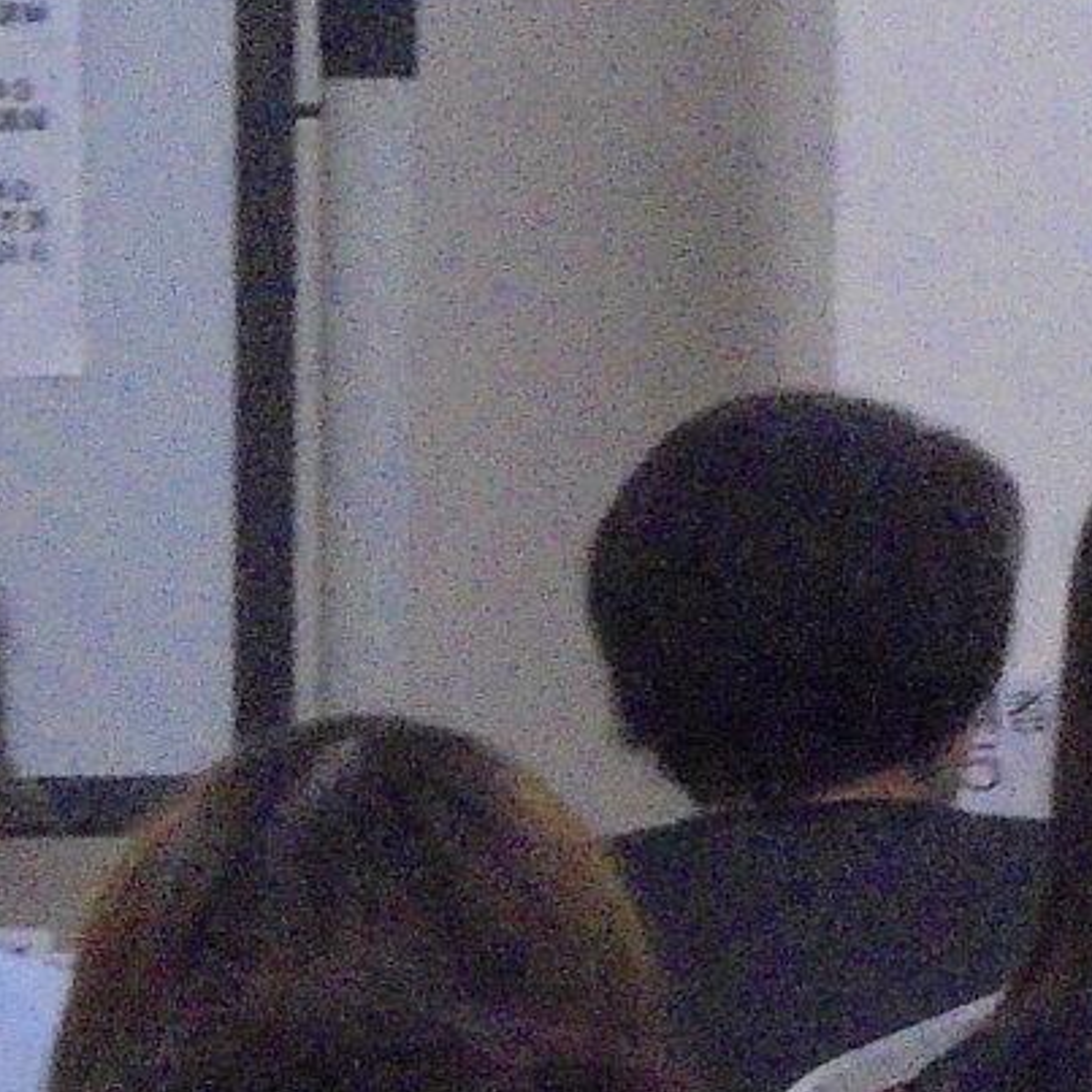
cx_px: 2856
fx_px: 18845
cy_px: 144
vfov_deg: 3.3
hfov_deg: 3.3
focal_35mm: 528
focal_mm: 16.9
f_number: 4.7
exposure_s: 1/125
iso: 800
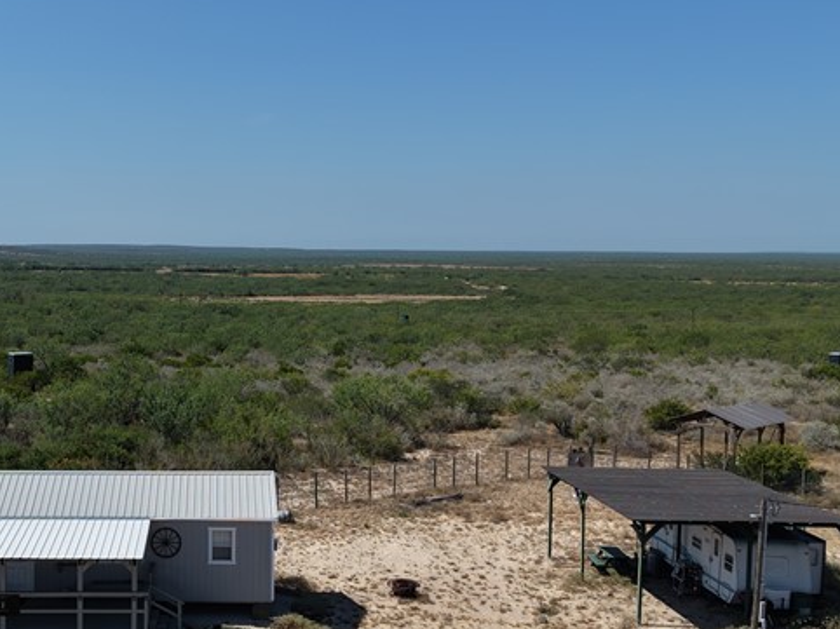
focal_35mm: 51
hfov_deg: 36.6
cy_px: 350
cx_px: 213
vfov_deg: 28.5
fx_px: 1237
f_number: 1.8
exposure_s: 1/5000
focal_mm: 8.67
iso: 130
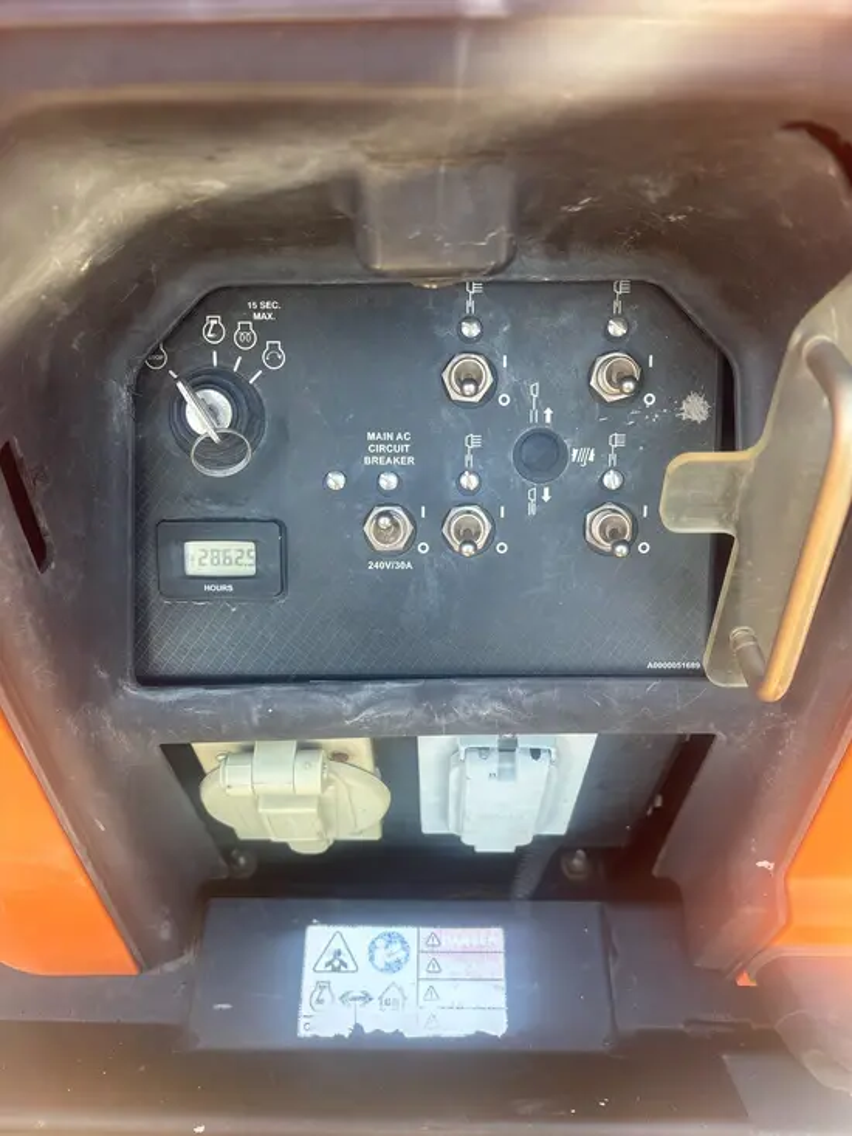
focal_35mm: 26
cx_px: 426
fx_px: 853
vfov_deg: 67.3
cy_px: 568
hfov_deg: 53.1
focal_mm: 5.96
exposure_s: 1/121
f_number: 1.6
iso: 40
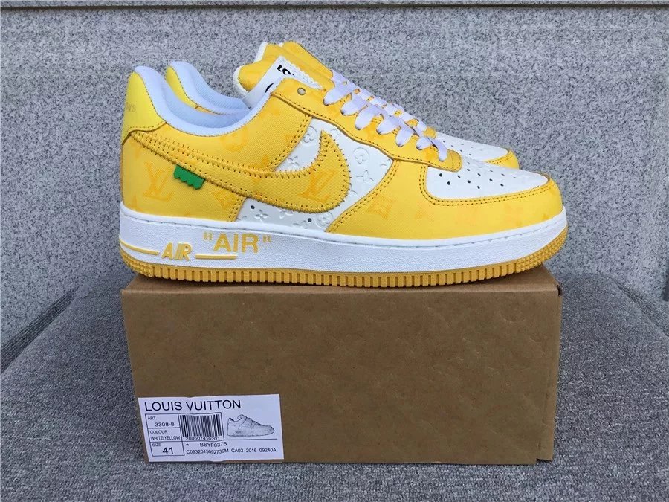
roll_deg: +1.0
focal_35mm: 31
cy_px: 251
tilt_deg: -19.7
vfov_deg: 45.4
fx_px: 599
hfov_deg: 58.4
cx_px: 334
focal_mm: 3.3
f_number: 2.4
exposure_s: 1/455
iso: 25
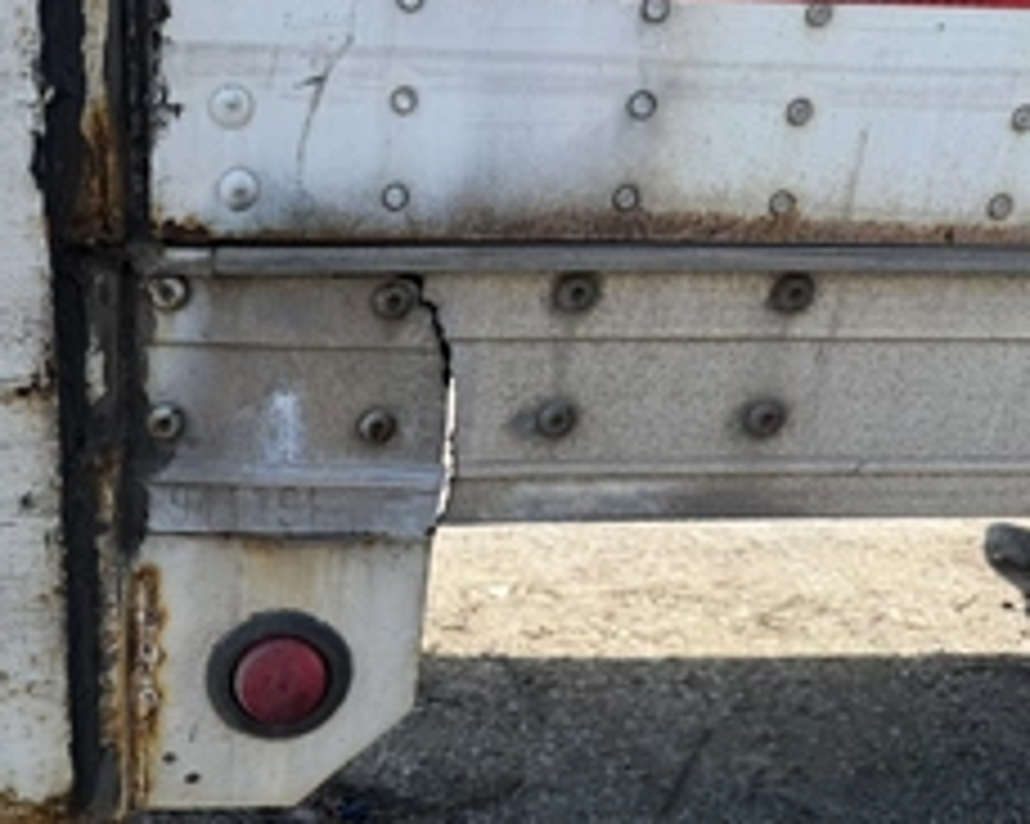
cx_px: 243
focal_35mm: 41
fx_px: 1249
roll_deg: -1.7
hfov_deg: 43.2
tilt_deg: -26.2
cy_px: 576
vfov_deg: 35.9
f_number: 1.78
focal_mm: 6.76
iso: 80
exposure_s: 1/1585
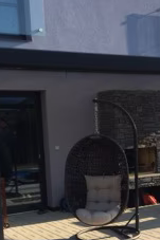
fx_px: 441
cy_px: 167
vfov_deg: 30.2
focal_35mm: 66
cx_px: 127
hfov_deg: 20.4
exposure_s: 1/1001
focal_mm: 4.12
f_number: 2.2
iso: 32
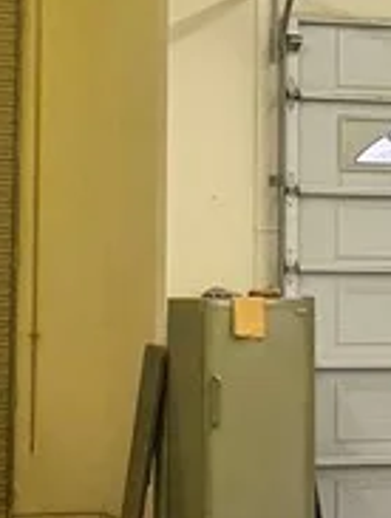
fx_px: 2011
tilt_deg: +4.9
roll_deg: -0.6
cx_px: 326
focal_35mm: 134
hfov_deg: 11.1
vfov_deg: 14.6
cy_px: 142
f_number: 1.78
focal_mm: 6.86
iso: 100
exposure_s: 1/161
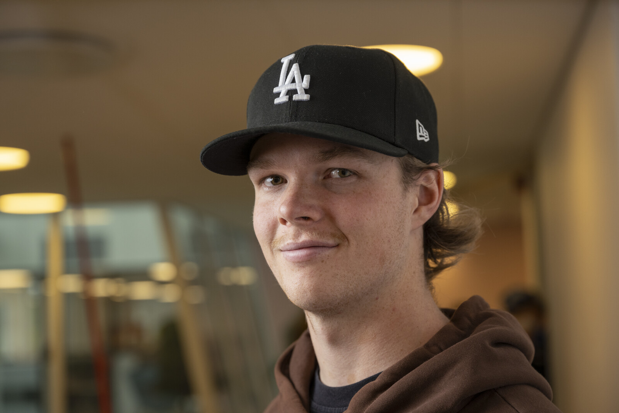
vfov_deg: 19.5
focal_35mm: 70
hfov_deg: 28.8
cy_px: 206
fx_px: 1204
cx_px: 310
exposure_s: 1/250
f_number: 4
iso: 500
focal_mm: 70
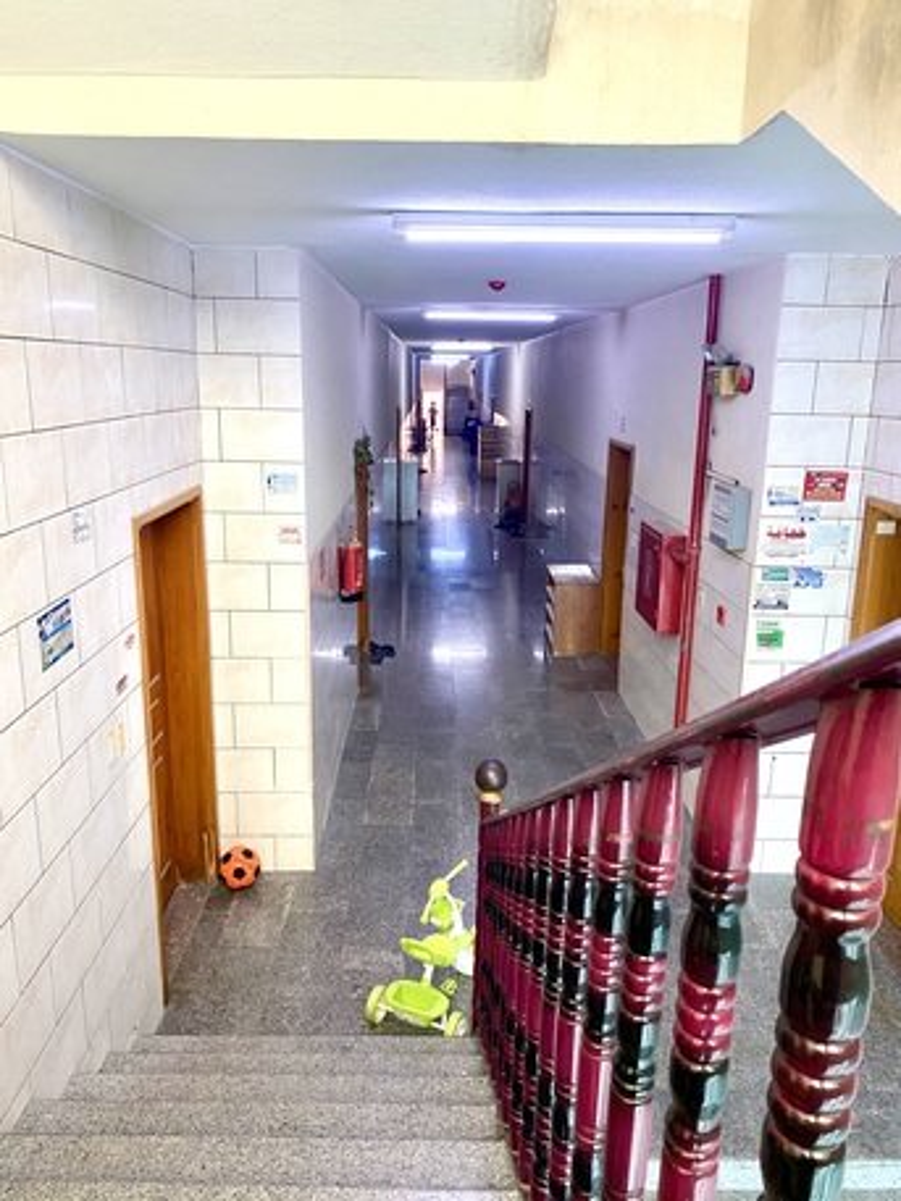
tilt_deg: -12.7
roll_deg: -1.1
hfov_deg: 53.1
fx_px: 902
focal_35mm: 26
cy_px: 600
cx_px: 450
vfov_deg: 67.3
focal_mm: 4.25
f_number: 1.8
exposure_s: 1/60
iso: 200
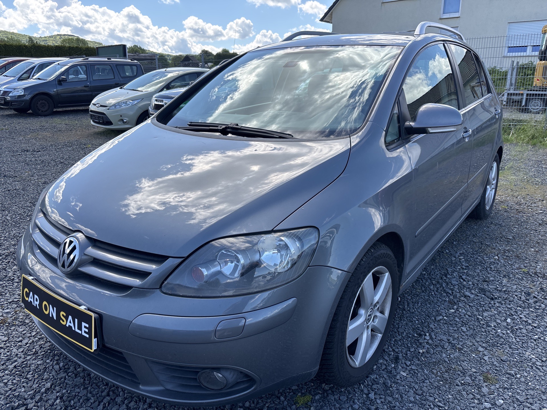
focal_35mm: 26
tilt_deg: -15.9
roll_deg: +0.6
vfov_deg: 53.1
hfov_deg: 67.3
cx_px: 274
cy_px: 205
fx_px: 411
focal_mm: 5.96
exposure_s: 1/1068
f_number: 1.6
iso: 50
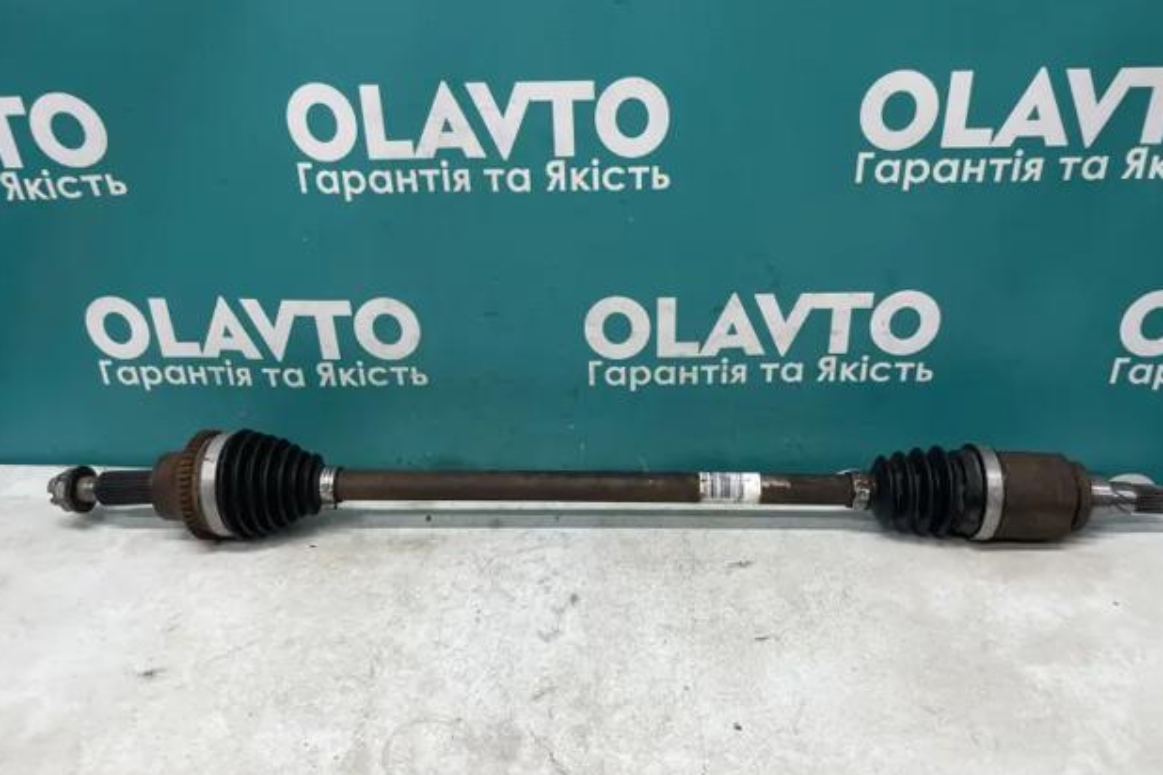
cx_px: 589
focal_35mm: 28
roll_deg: +2.9
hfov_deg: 65.5
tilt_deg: -27.9
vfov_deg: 46.4
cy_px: 404
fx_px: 904
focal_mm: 4.2
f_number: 1.6
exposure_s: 1/100
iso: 100
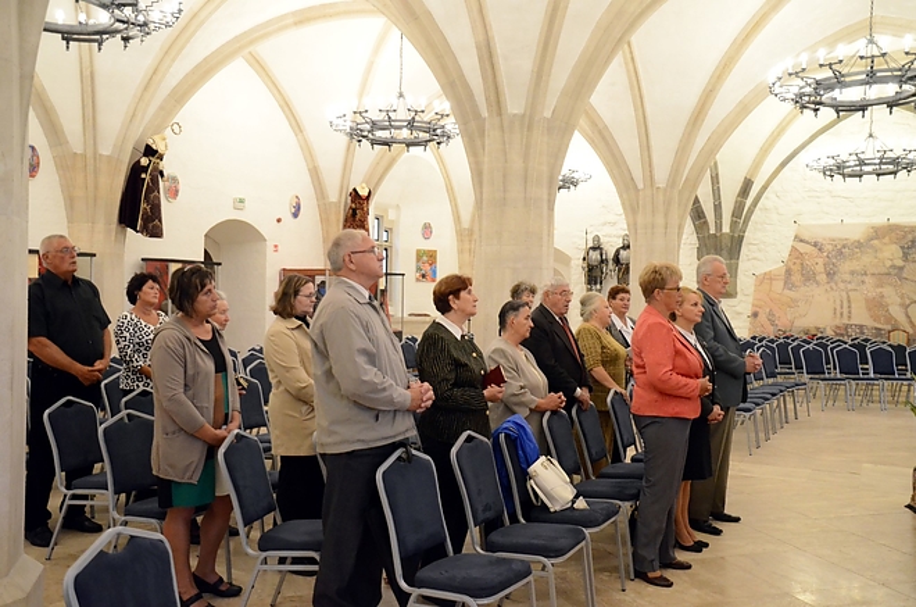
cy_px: 304
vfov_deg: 39.8
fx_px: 838
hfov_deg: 57.3
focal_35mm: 33
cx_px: 458
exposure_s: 1/125
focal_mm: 22
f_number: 3.5
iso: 4000
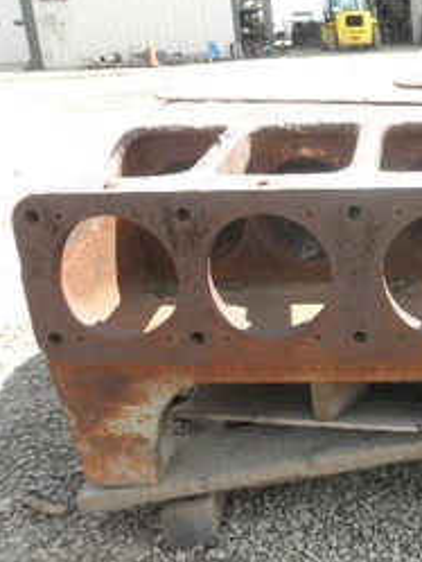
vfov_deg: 42.1
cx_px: 447
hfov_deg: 29.5
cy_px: 289
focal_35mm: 45
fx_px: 731
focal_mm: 5
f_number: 3
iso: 64
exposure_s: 1/200
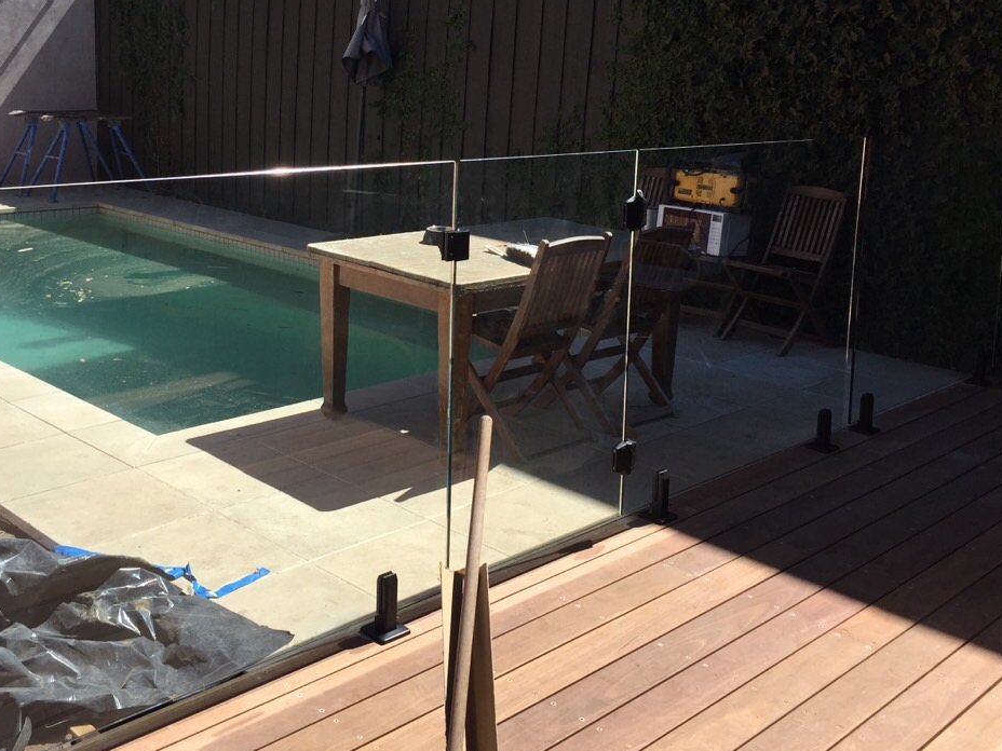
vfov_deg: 35.6
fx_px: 1158
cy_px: 249
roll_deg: -4.2
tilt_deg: -3.3
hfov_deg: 46.7
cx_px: 437
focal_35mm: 40
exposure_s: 1/1319
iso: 32
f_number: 2.2
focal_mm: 4.15
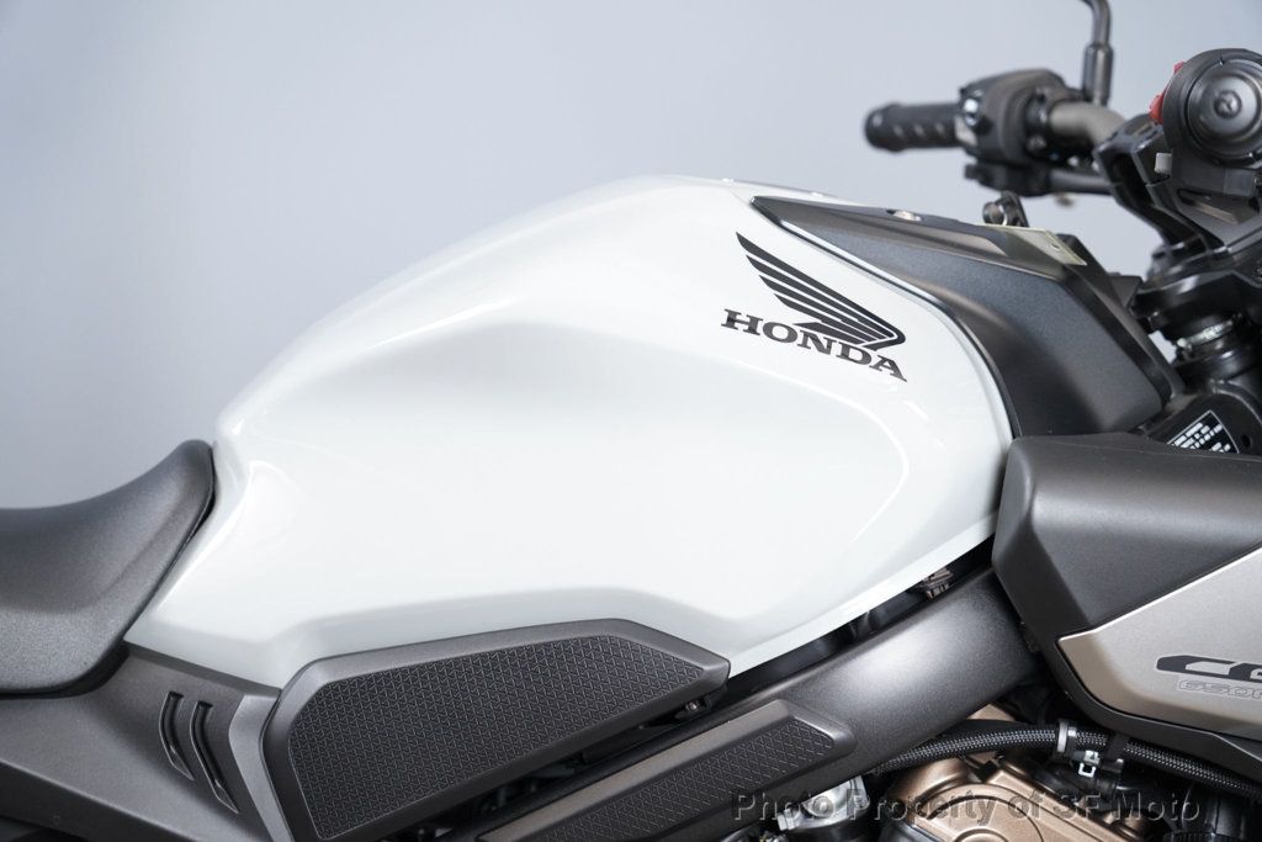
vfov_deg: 15.5
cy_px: 421
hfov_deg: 23.1
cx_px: 631
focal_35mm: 88
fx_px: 3085
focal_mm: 88
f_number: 4
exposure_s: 1/100
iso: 1600
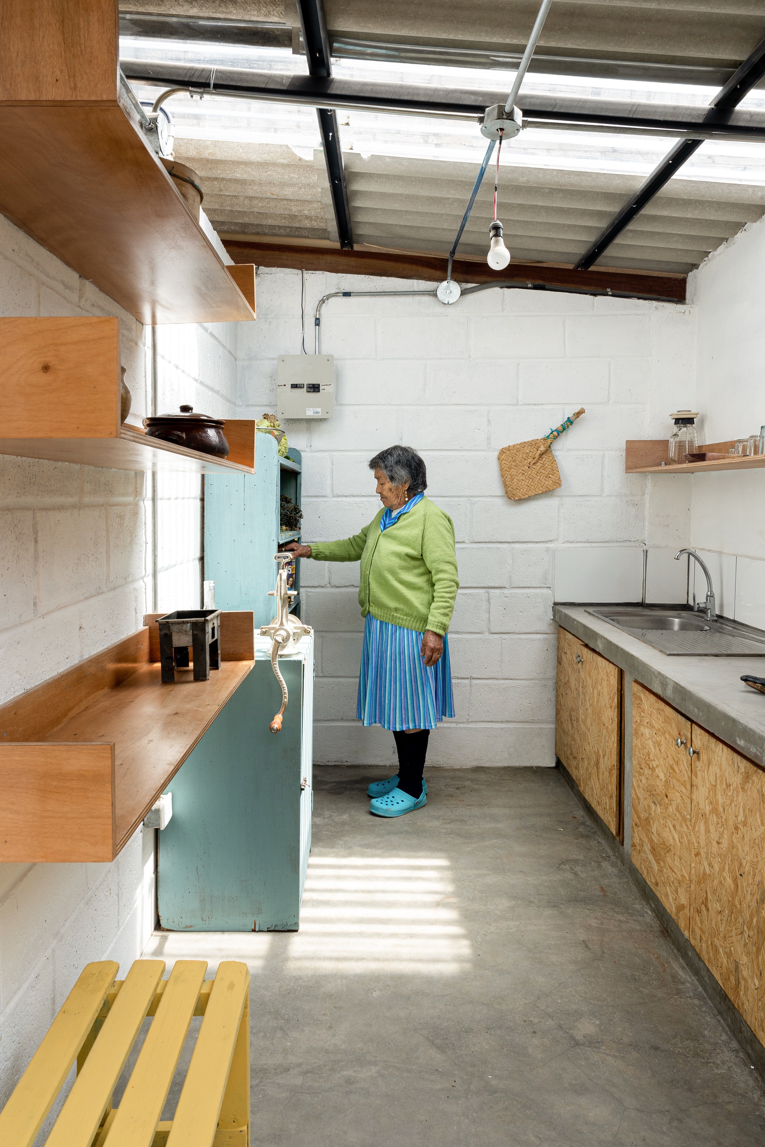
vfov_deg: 84.0
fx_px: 637
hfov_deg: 61.9
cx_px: 382
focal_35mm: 20
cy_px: 574
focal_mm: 20
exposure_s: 1/30
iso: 100
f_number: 11
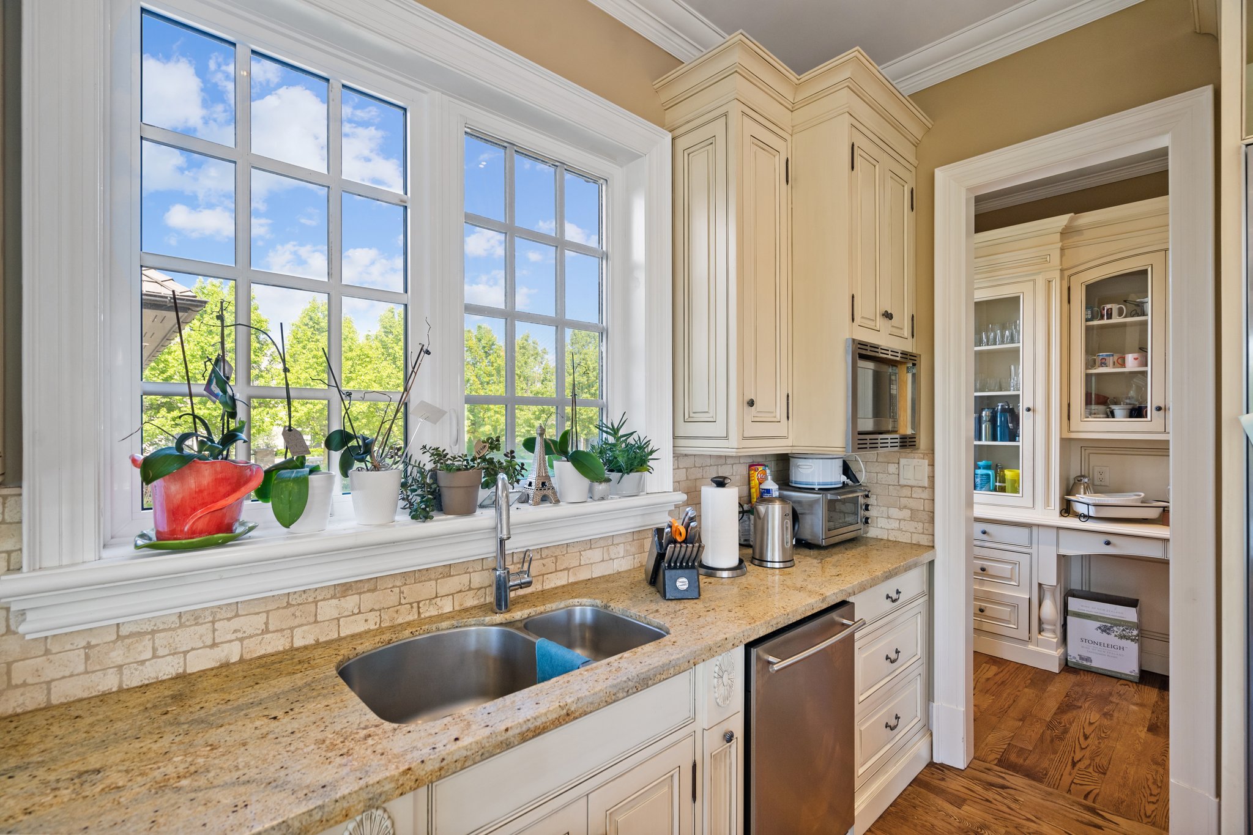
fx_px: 557
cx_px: 626
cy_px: 418
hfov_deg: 96.7
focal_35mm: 16
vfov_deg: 73.7
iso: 800
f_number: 5.6
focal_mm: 16
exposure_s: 1/30
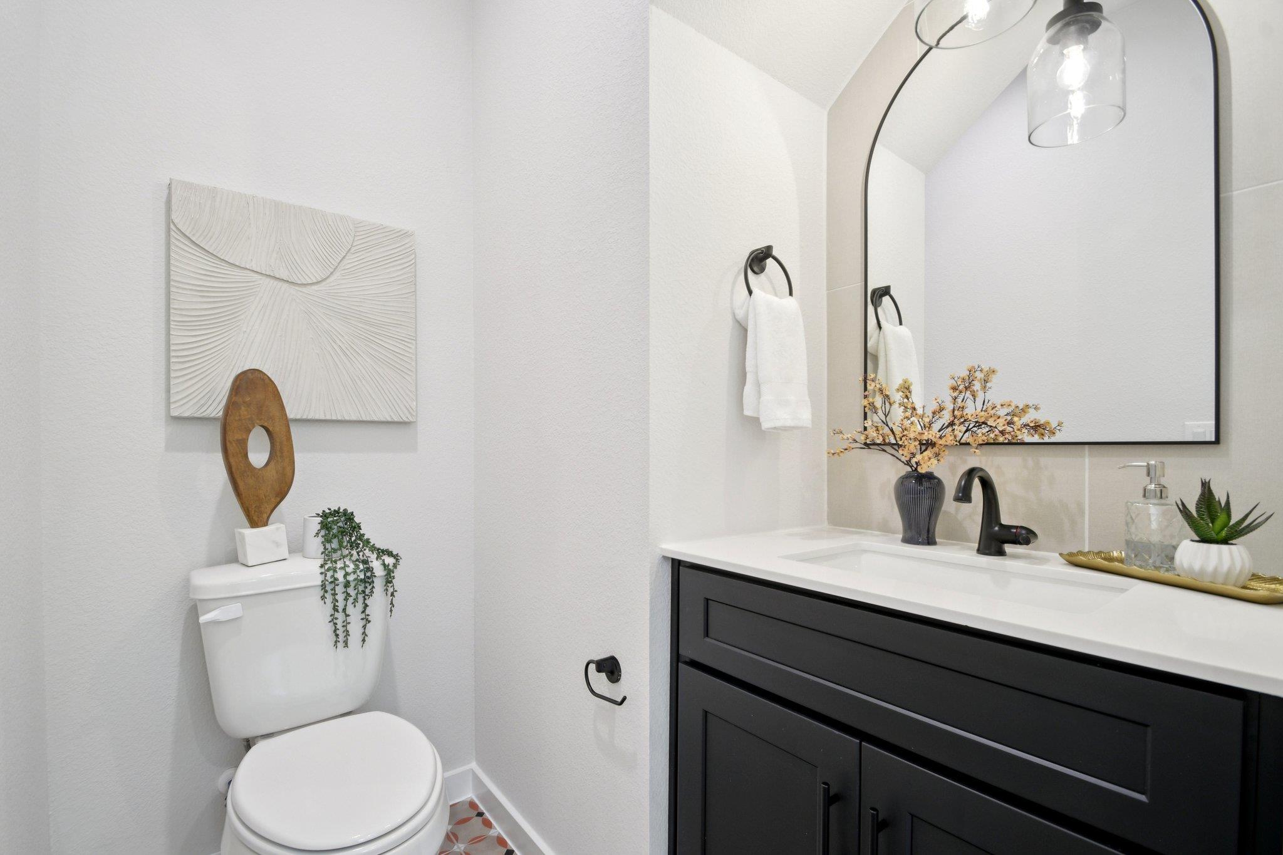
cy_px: 428
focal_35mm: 15
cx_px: 642
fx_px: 535
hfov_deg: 100.4
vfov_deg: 77.3
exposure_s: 1/13
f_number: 8
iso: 400
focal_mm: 10
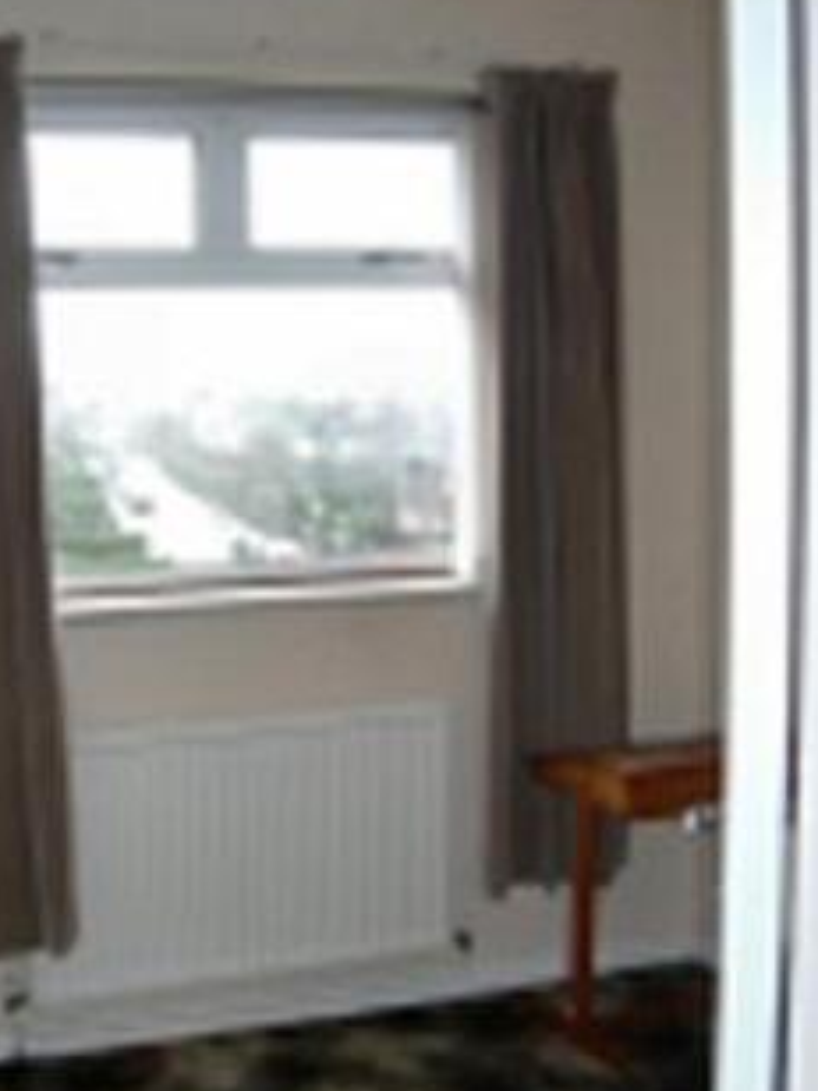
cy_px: 611
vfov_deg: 35.5
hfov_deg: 26.9
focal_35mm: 54
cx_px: 308
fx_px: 1701
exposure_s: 1/32
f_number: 2.8
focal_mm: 7.8
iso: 79
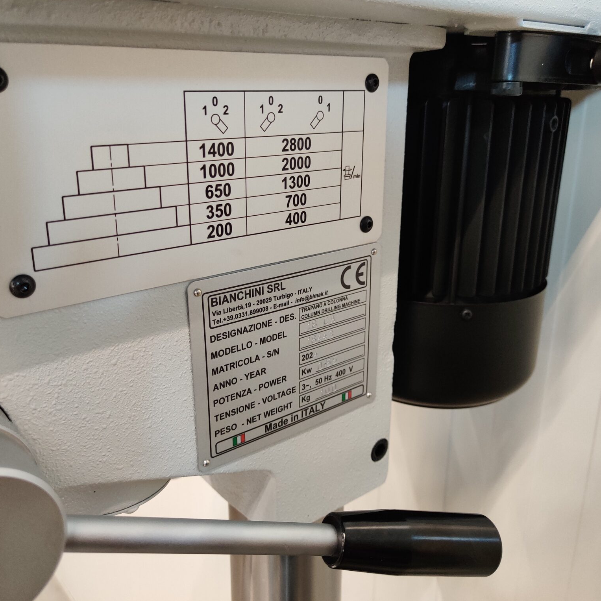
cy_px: 301
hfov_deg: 51.1
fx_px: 629
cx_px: 281
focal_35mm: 32
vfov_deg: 51.1
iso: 1250
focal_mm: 4.75
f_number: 1.65
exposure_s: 1/50
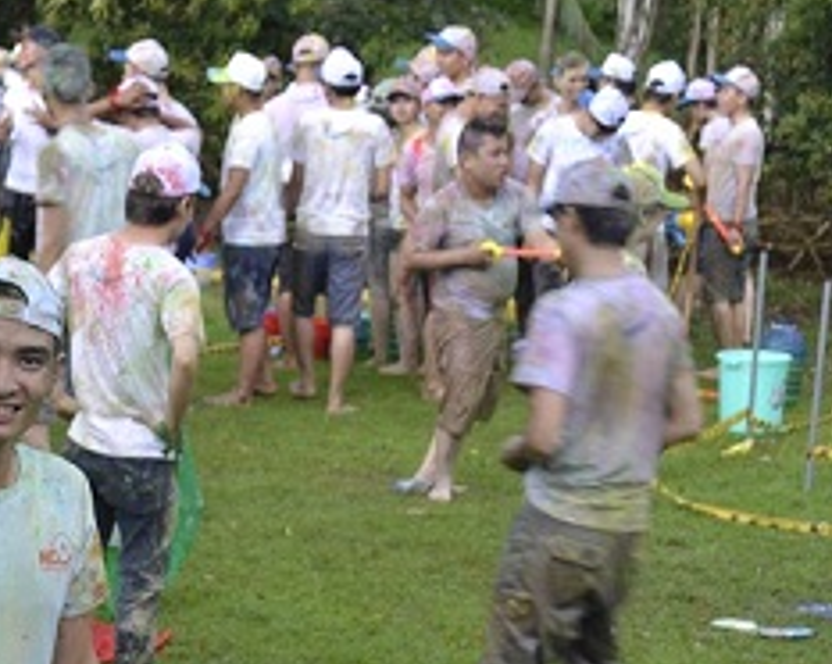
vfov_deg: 13.3
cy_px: 582
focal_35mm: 115
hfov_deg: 16.6
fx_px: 2829
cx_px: 125
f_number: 4.8
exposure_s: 1/40
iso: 400
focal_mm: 32
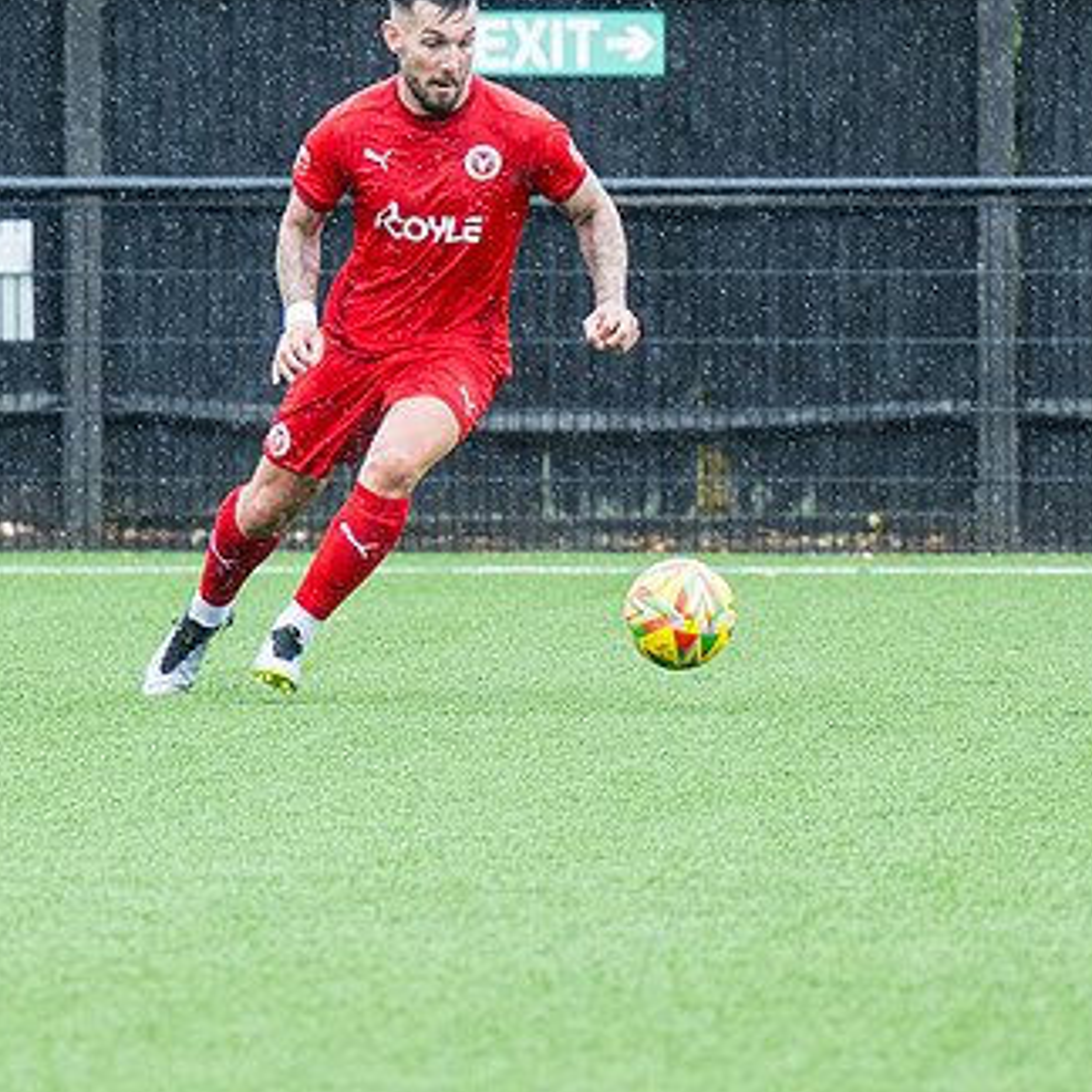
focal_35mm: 652
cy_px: 322
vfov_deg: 2.7
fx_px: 23270
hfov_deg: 2.7
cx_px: 279
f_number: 4
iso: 800
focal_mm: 175
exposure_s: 1/1000
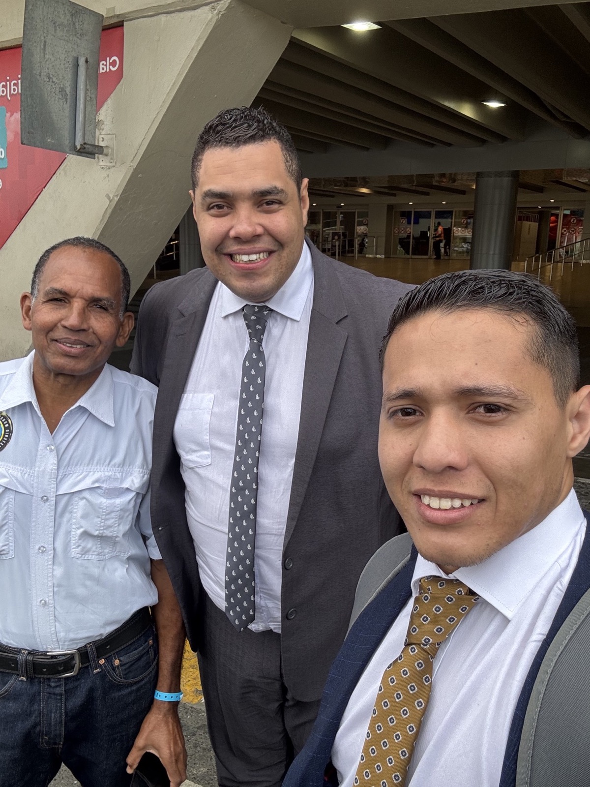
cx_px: 295
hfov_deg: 46.8
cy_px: 394
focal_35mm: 30
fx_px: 682
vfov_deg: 60.0
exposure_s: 1/140
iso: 20
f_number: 1.9
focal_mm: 2.69
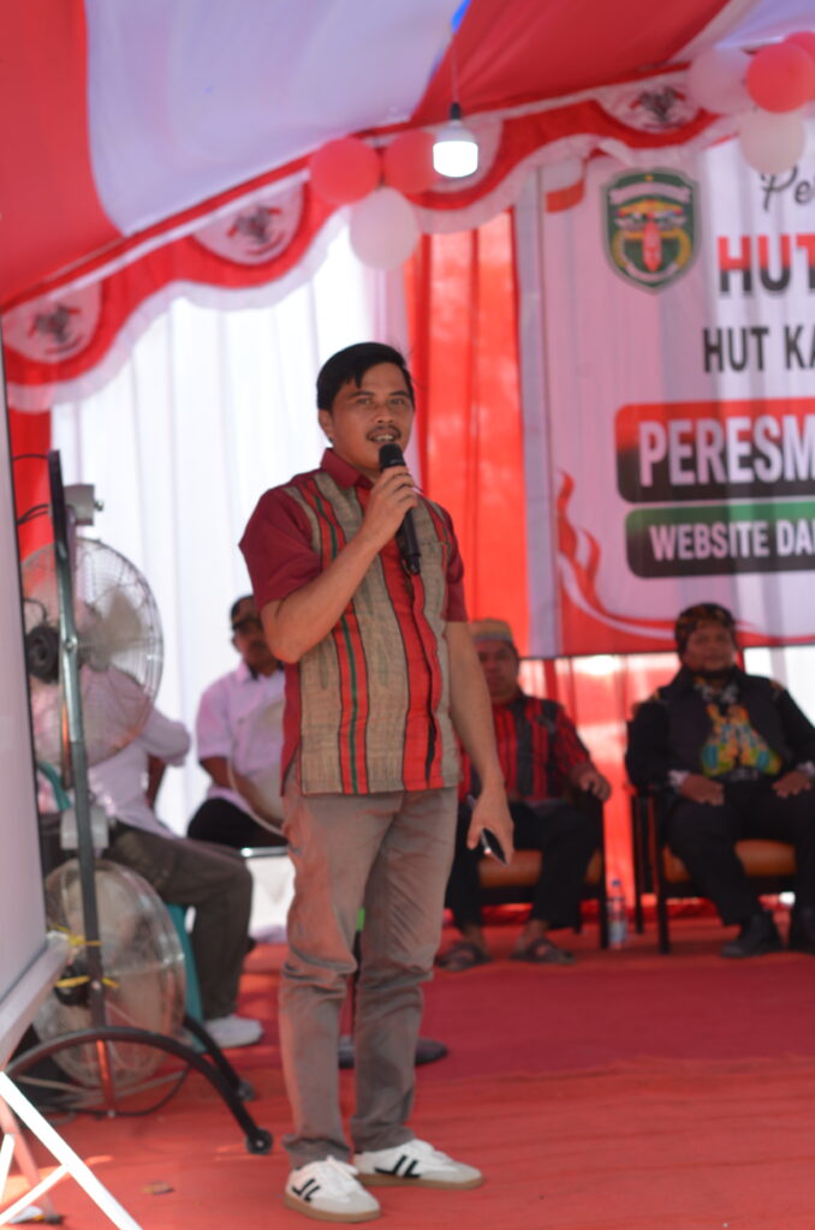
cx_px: 408
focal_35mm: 75
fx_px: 2559
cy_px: 615
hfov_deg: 18.1
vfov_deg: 27.0
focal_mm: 50
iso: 100
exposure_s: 1/200
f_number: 3.5
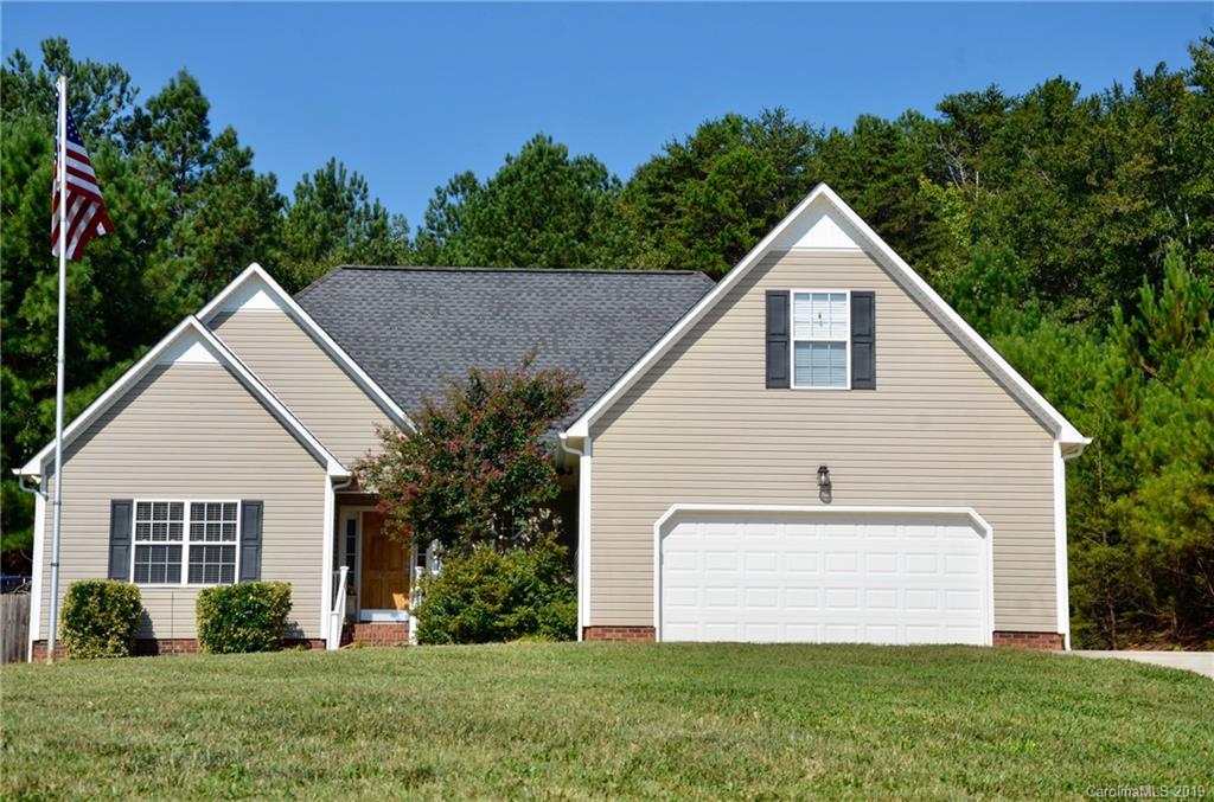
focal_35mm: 68
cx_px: 607
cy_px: 401
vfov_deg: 20.0
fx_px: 2270
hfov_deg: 29.9
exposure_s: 1/250
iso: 100
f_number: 8
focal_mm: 45
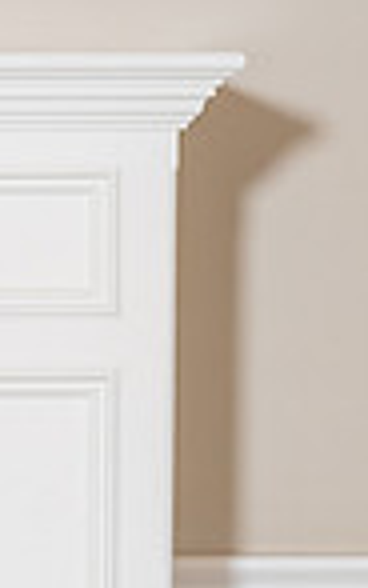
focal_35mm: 318
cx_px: -706
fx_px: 5098
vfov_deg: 6.6
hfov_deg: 4.0
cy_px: 481
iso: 640
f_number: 4.5
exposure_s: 1/160
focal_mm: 70
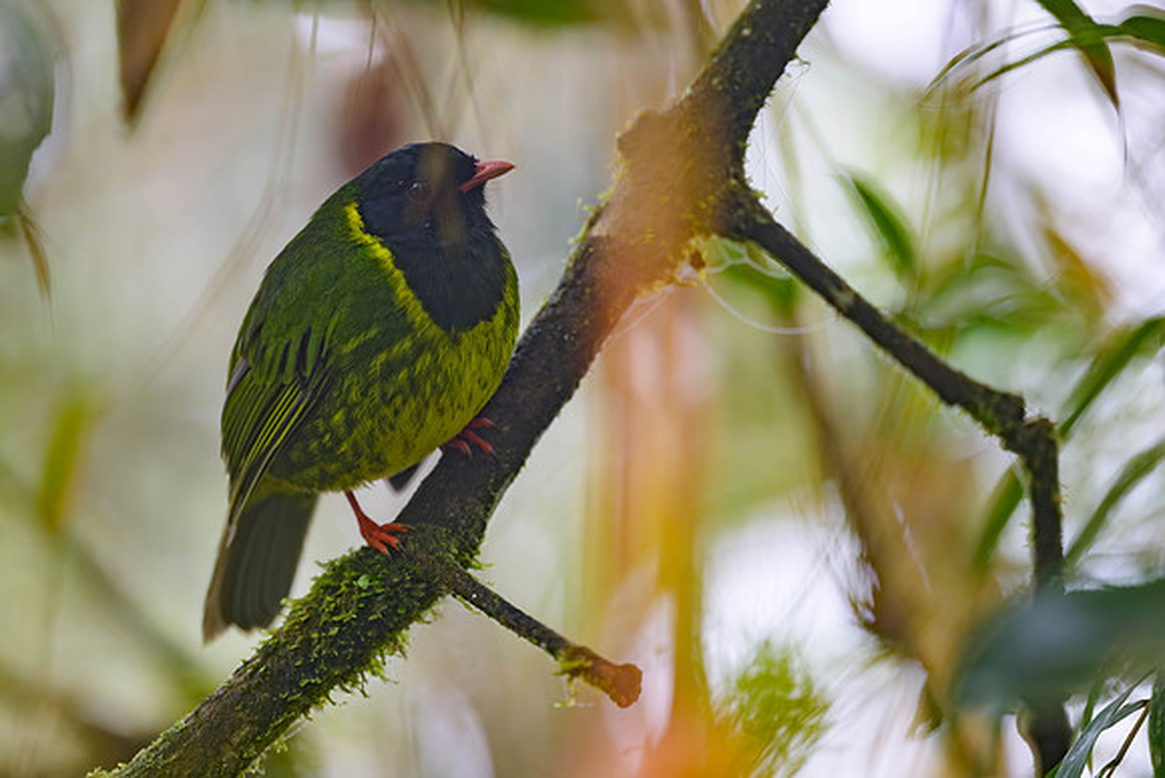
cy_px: 342
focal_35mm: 507
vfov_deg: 2.7
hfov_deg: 4.1
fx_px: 16400
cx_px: 541
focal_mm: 400
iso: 360
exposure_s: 1/80
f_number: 2.8
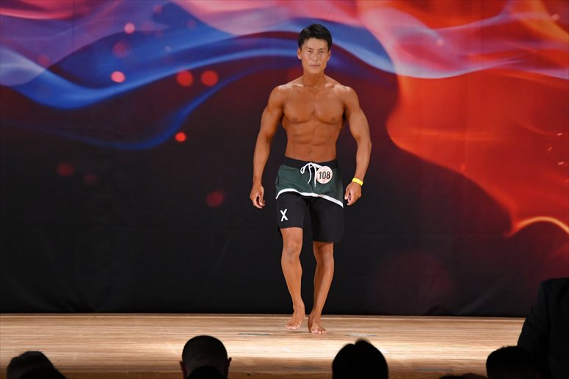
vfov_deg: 5.4
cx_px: 284
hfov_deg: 8.1
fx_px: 4029
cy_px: 190
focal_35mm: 255
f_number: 5.6
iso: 3200
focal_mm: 170
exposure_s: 1/400
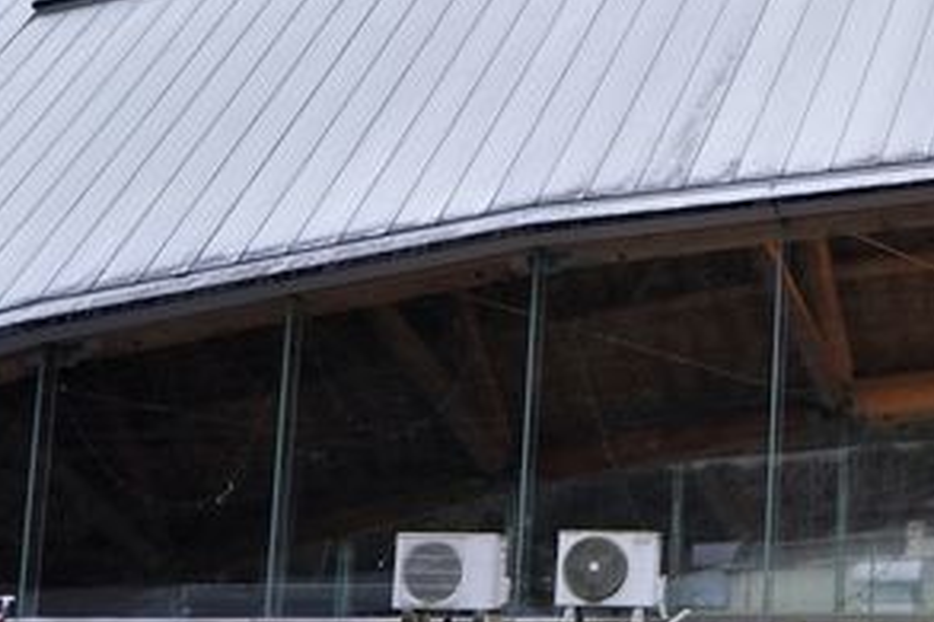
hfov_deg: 15.3
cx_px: 1444
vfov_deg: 11.1
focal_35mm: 123
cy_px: 137
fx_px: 3189
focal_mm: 30
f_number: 4
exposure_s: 1/60
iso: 200
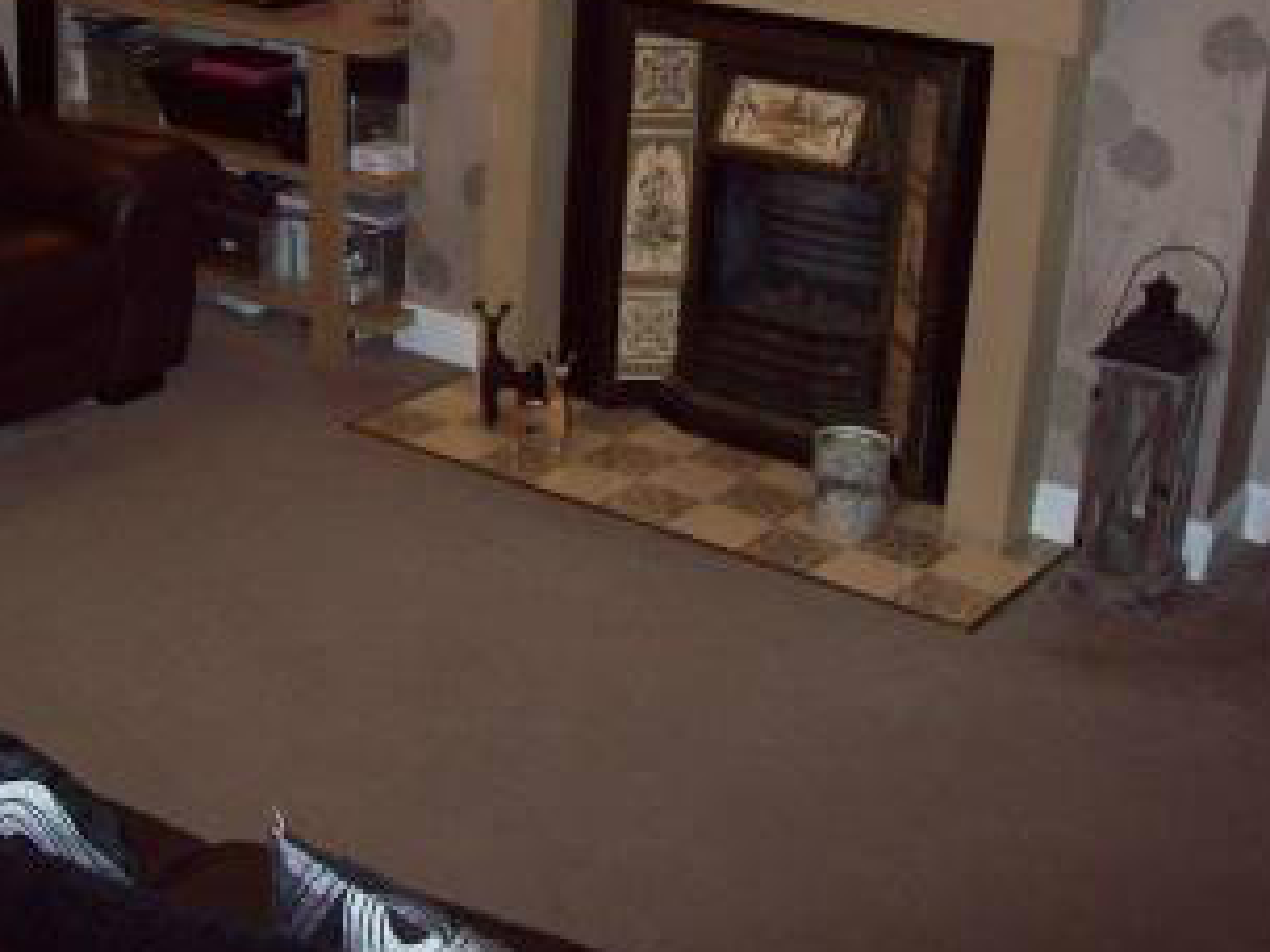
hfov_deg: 35.8
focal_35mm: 53
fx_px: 1944
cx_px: 426
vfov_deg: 27.3
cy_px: 271
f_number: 2.7
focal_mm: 6
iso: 200
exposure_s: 1/64
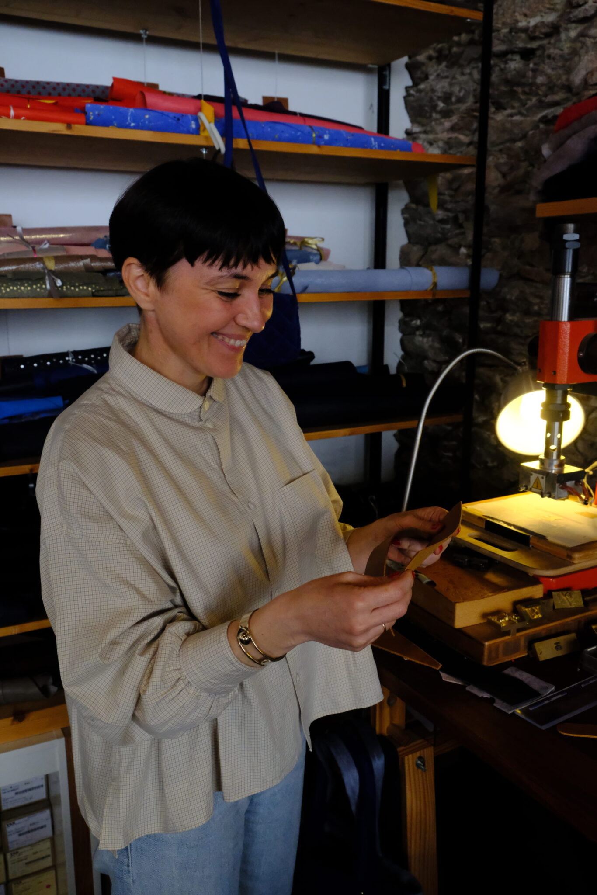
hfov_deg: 42.3
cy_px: 448
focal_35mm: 31
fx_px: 771
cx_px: 298
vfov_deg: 60.3
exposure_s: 1/480
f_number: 5.6
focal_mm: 20.5
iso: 6400
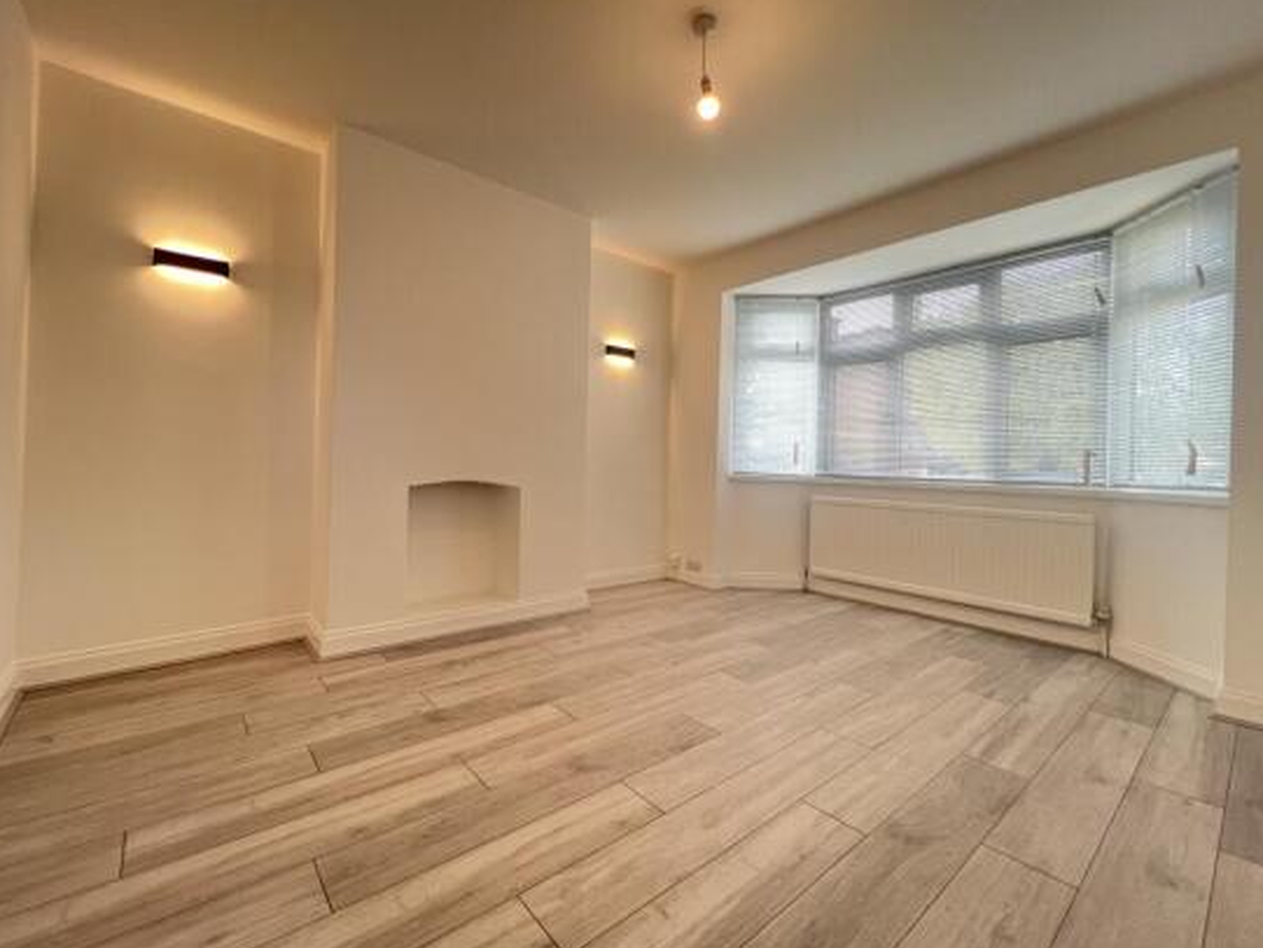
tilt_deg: +1.1
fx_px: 511
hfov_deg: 102.0
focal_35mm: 14
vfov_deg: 85.7
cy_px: 459
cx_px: 599
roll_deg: -1.5
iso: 160
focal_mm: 1.57
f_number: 1.8
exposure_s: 1/50
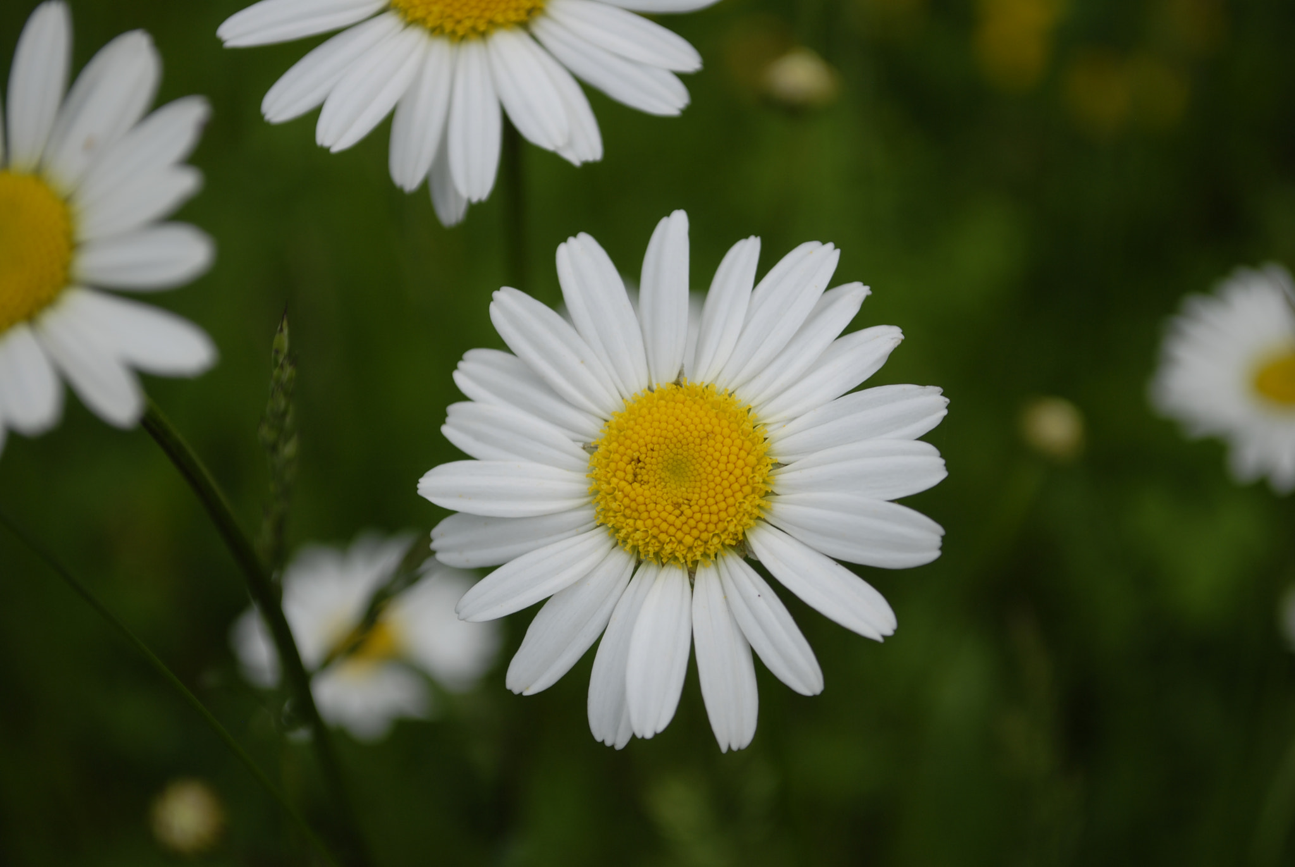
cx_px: 648
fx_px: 2593
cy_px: 434
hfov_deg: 28.0
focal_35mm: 72
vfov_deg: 19.0
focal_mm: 48
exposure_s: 1/100
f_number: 5.3
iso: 100
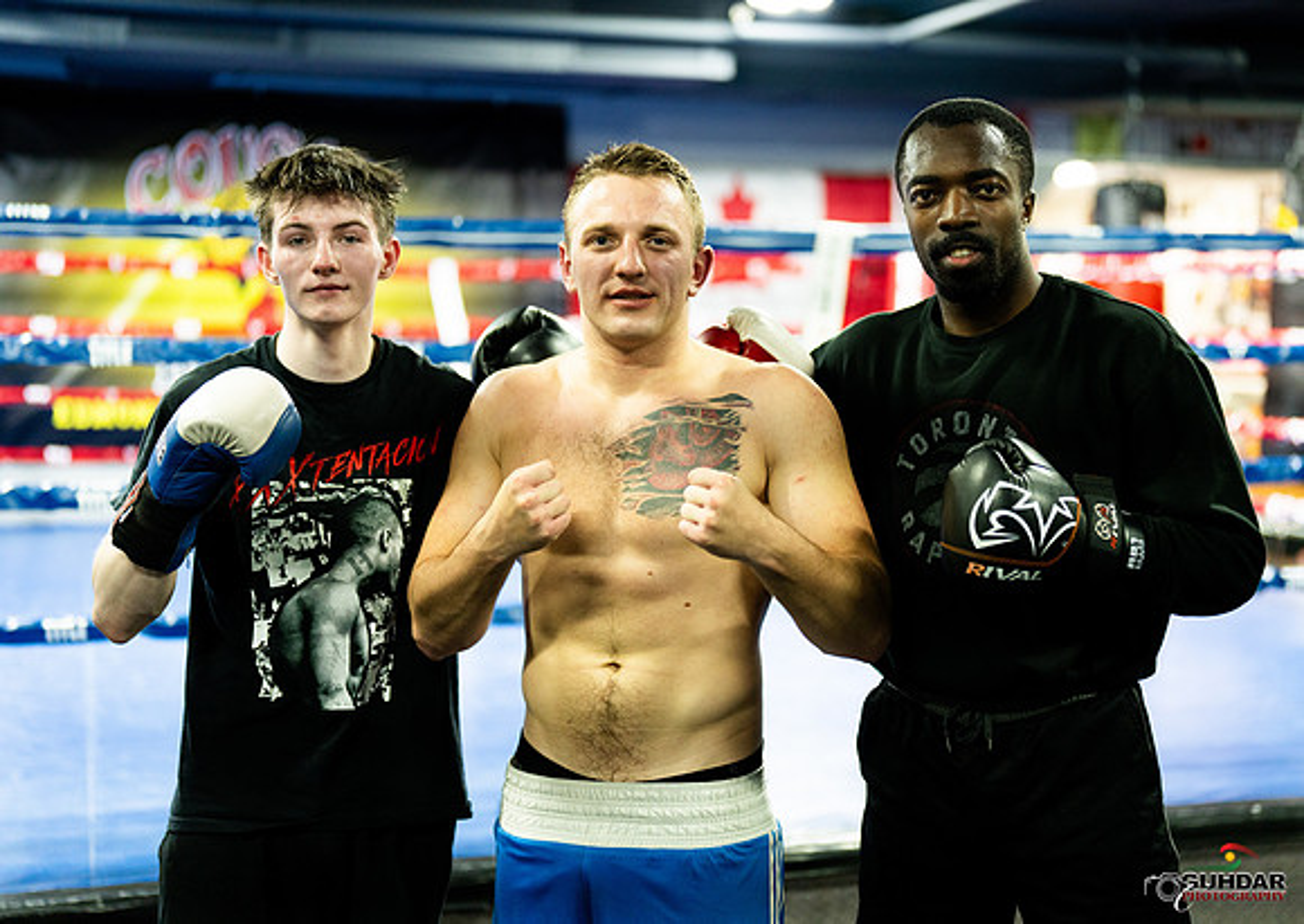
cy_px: 426
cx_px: 747
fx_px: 2075
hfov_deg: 34.8
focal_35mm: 56
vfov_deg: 25.1
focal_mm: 50
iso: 1600
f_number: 1.4
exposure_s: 1/400
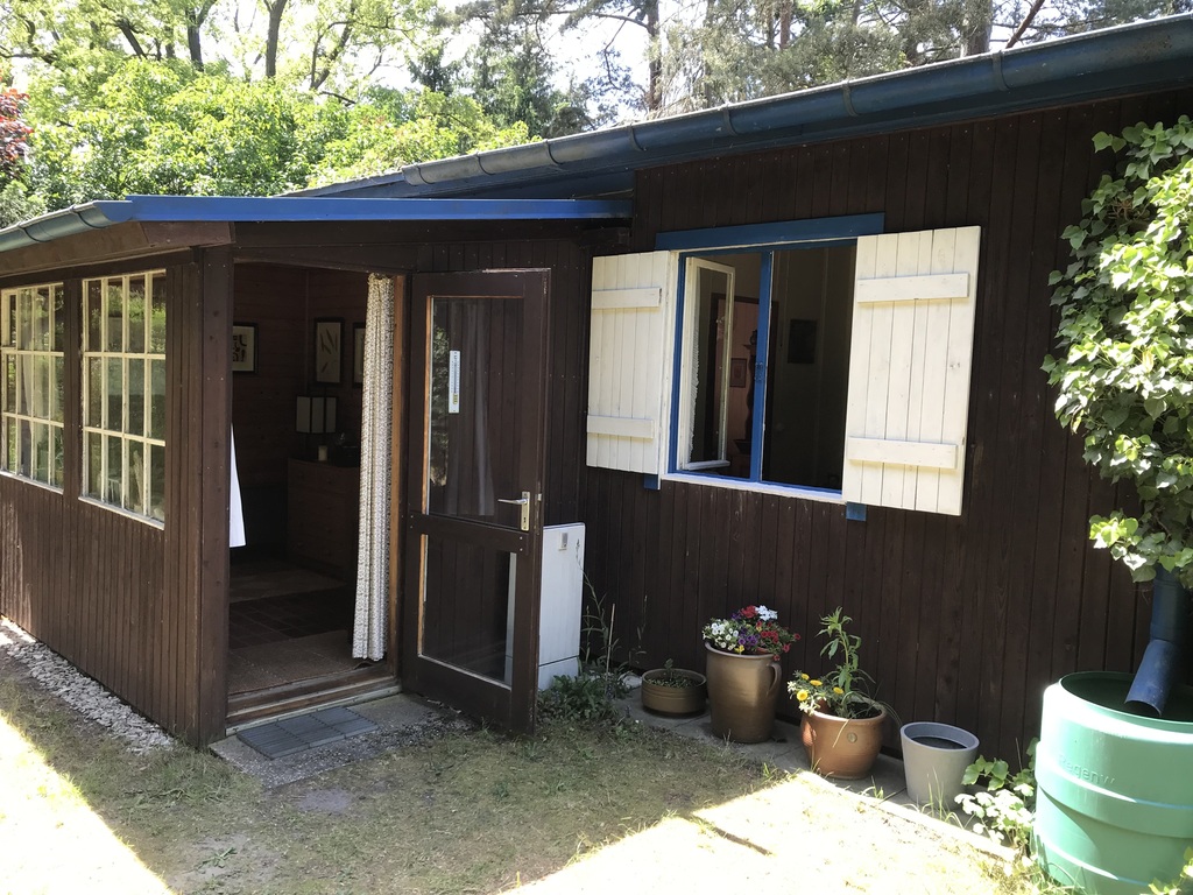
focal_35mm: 28
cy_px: 448
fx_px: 965
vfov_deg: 49.7
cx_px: 596
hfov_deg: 63.4
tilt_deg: -2.2
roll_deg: -1.1
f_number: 1.8
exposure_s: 1/155
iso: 20
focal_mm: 3.99
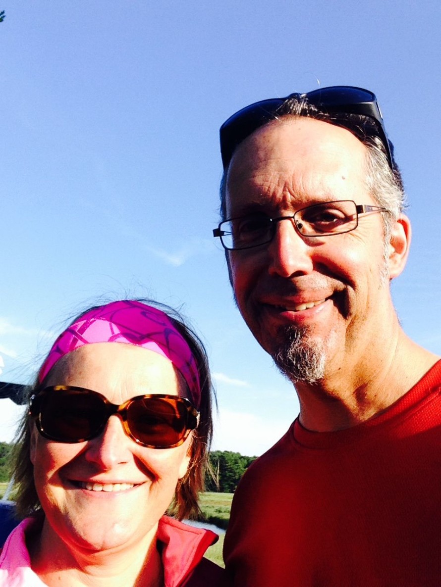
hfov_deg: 40.7
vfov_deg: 52.6
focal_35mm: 35
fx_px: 594
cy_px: 294
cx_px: 220
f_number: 2.4
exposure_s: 1/476
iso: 32
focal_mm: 2.18
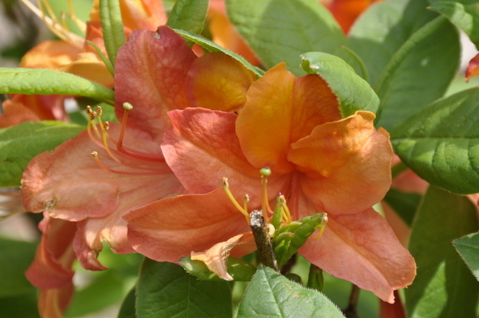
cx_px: 298
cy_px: 184
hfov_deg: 10.3
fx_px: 2646
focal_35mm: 199
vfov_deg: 6.9
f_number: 8
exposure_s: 1/250
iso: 200
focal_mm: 98
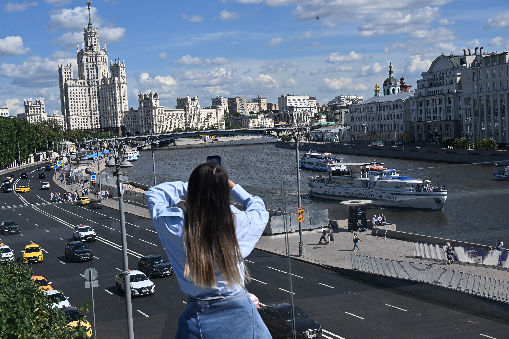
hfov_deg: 39.6
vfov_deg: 27.0
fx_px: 707
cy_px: 170
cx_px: 254
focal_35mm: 50
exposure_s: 1/1000
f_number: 13
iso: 500
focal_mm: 50
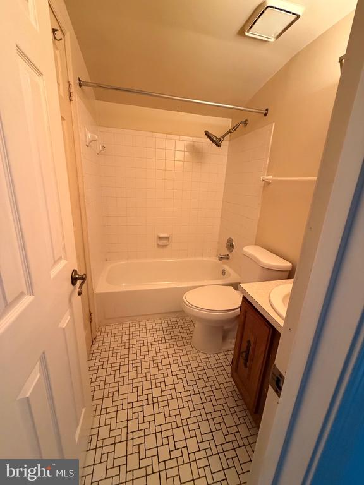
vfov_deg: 102.1
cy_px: 242
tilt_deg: -14.7
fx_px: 196
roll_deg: -2.6
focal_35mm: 14
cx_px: 182
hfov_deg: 85.7
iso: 500
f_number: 2.2
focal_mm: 2.22
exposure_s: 1/60
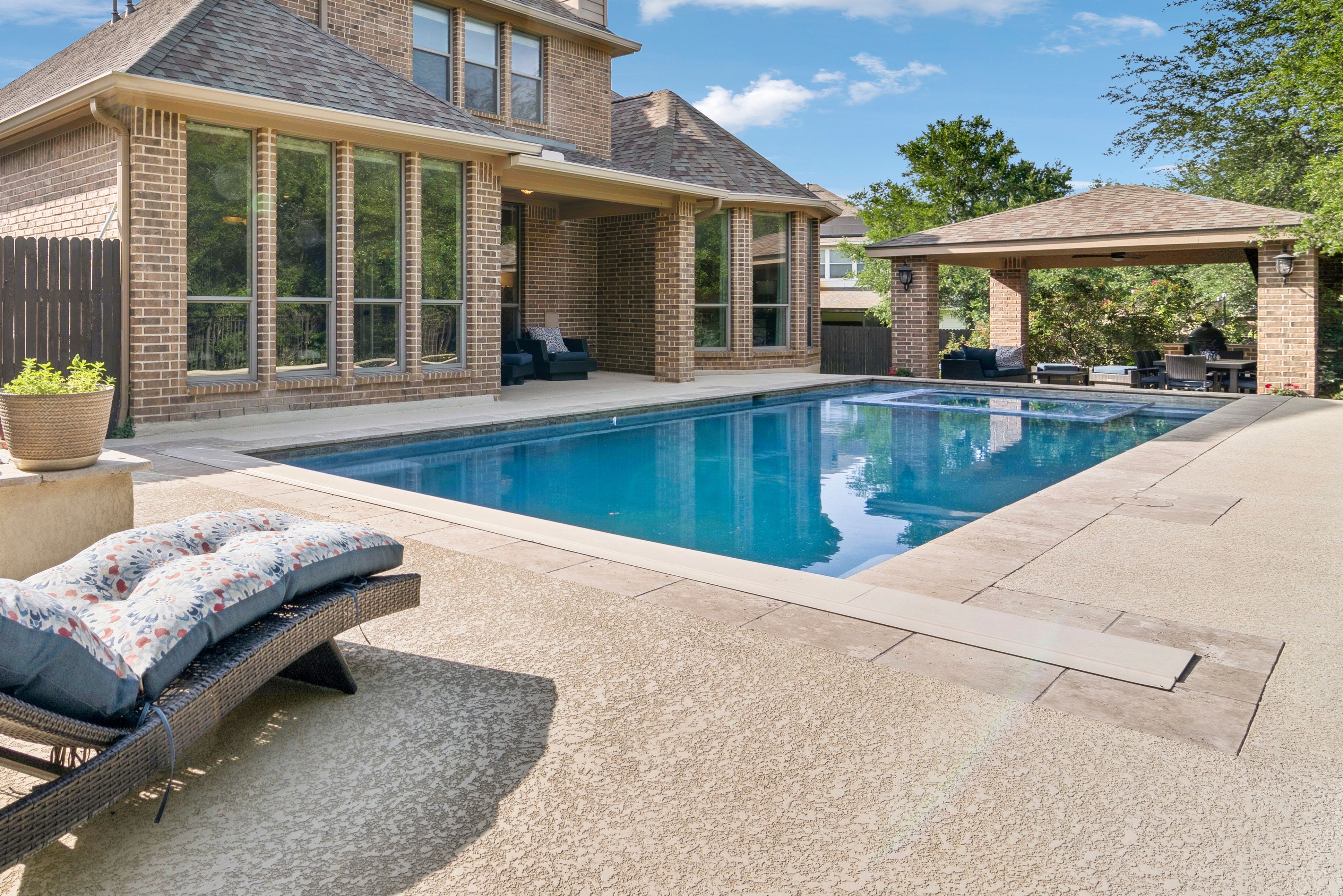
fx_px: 858
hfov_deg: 72.7
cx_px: 401
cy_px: 309
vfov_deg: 54.2
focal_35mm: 23
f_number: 8
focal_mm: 11
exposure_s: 1/500
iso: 100
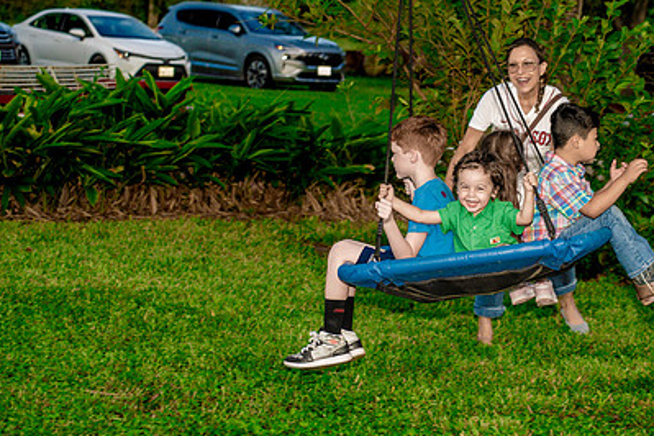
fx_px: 1980
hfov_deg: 18.7
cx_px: 426
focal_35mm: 109
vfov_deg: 12.6
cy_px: 178
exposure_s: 1/250
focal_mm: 75
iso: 1250
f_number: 4.5
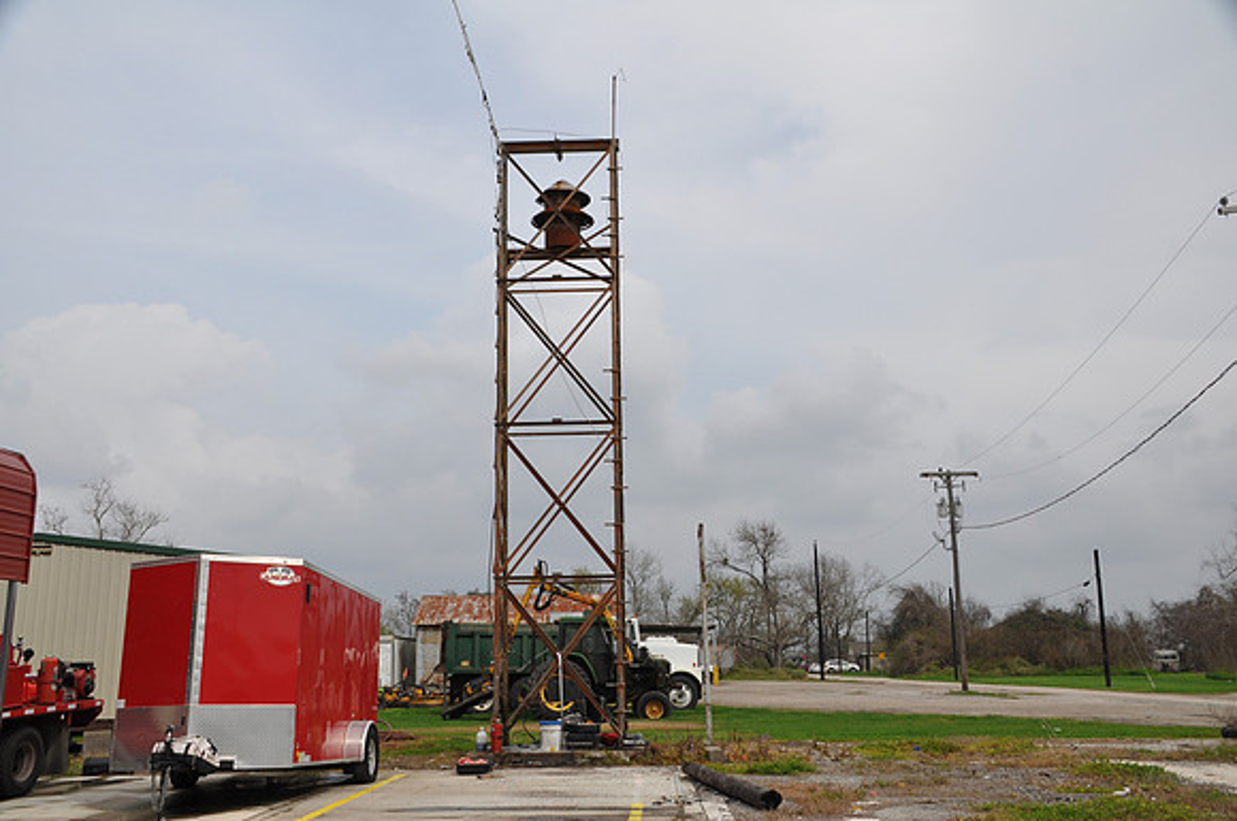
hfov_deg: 53.2
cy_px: 410
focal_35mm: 36
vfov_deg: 36.8
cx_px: 618
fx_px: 1235
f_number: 9
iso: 200
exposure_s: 1/320
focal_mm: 24
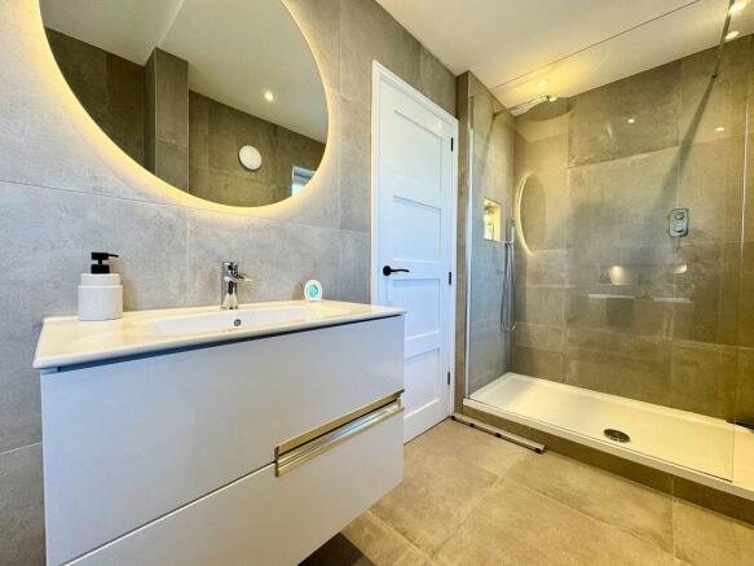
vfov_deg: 85.7
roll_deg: -0.6
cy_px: 283
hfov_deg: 102.1
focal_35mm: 14
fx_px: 305
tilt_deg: -2.1
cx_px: 377
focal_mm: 2.22
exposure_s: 1/100
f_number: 2.2
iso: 100
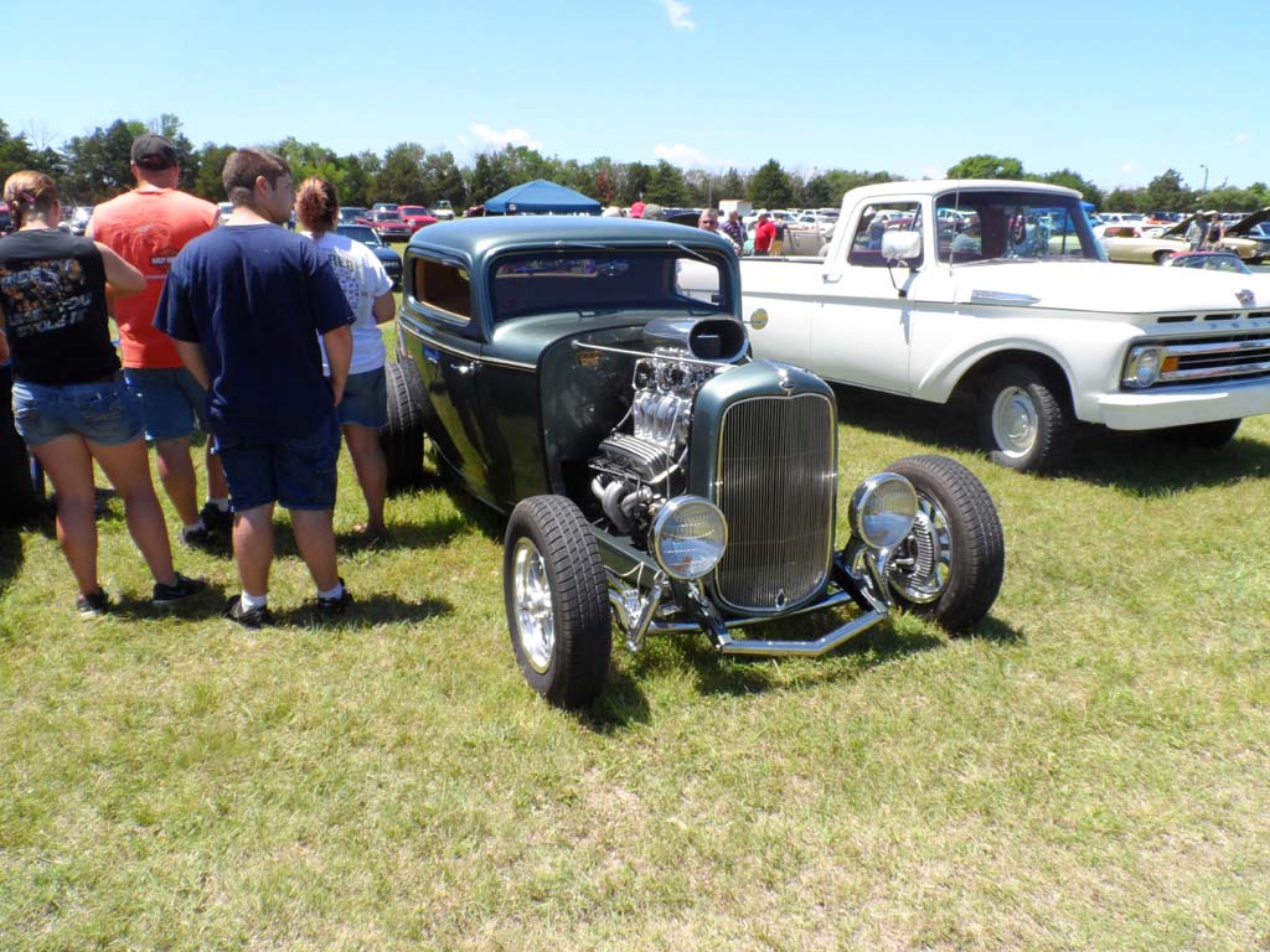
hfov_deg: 71.6
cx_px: 635
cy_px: 476
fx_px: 881
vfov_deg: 56.8
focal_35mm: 24
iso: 80
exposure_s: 1/350
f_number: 4.5
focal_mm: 4
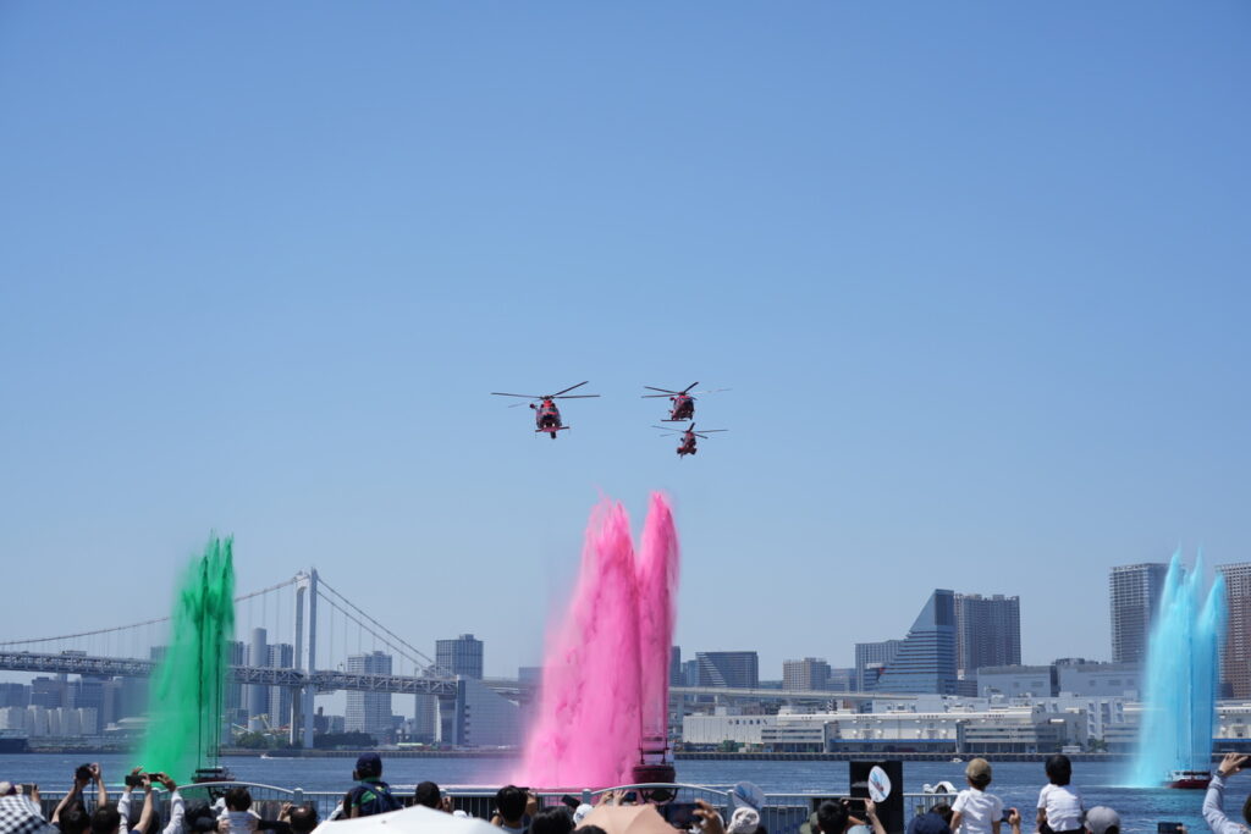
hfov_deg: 35.0
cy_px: 417
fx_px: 1981
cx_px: 626
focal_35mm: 57
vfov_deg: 23.8
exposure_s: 1/1250
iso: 100
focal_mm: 57
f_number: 4.5
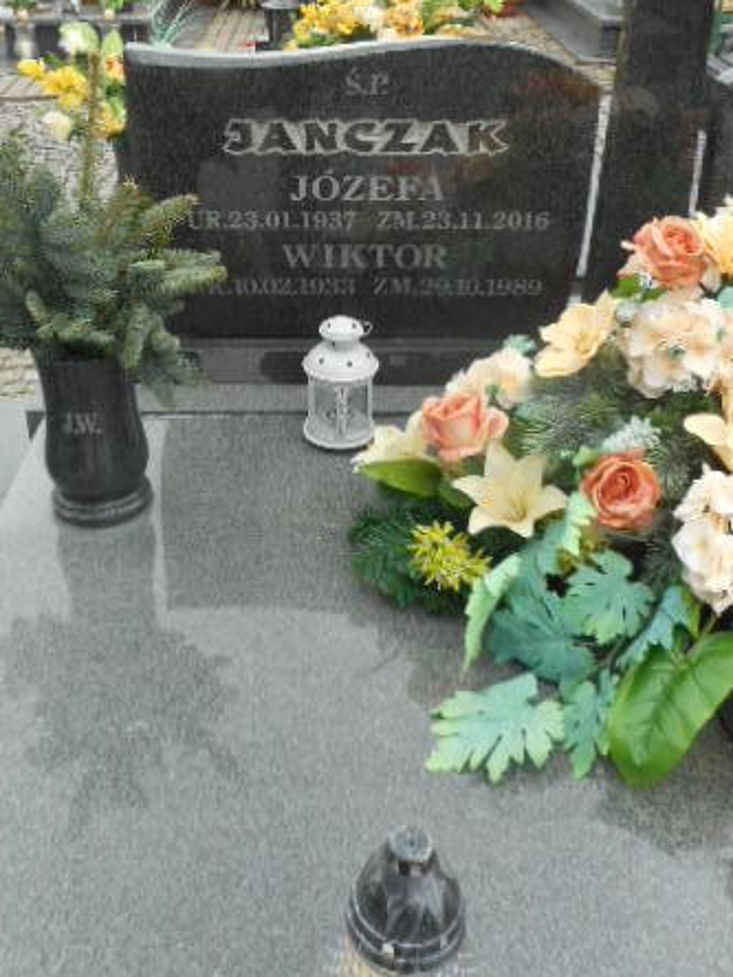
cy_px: 367
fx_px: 1016
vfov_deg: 50.8
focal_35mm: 36
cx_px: 317
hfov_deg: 39.6
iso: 80
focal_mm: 4.5
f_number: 3.7
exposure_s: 1/125
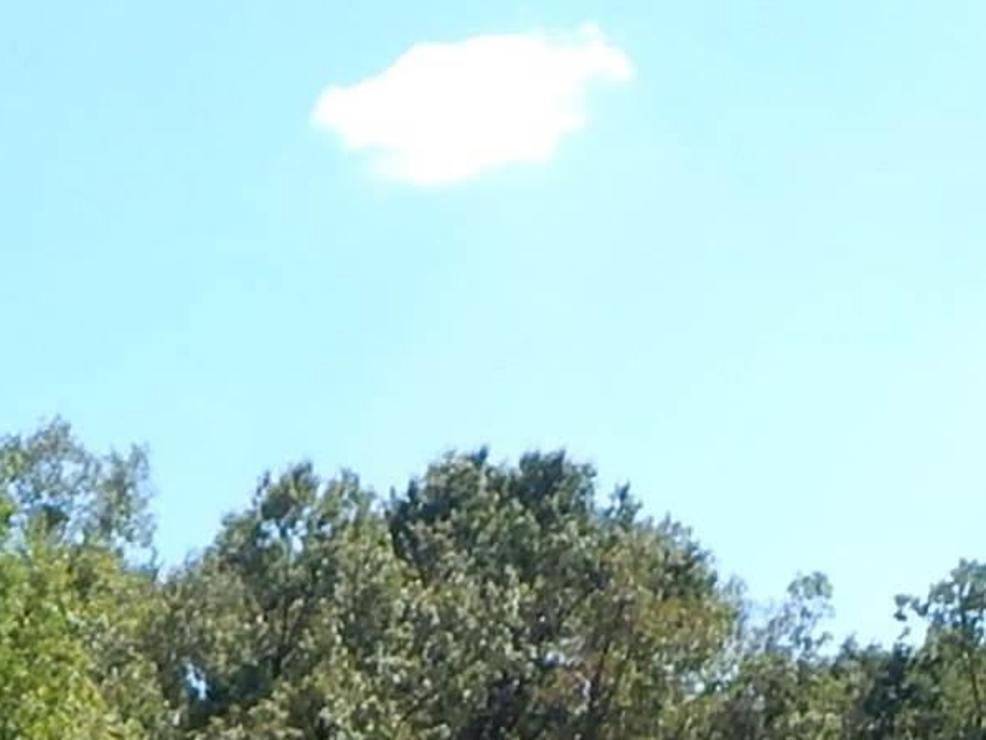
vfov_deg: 12.3
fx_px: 3220
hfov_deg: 16.8
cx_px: -114
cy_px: 1201
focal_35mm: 113
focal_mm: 4
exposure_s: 1/1000
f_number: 3
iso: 125
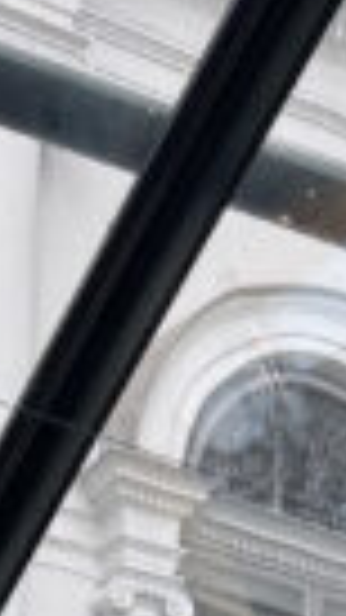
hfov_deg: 6.2
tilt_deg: +6.0
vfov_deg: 9.4
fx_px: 3199
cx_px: 216
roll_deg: -2.4
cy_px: 1655
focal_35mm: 196
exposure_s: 1/100
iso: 64
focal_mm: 6.76
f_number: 1.78
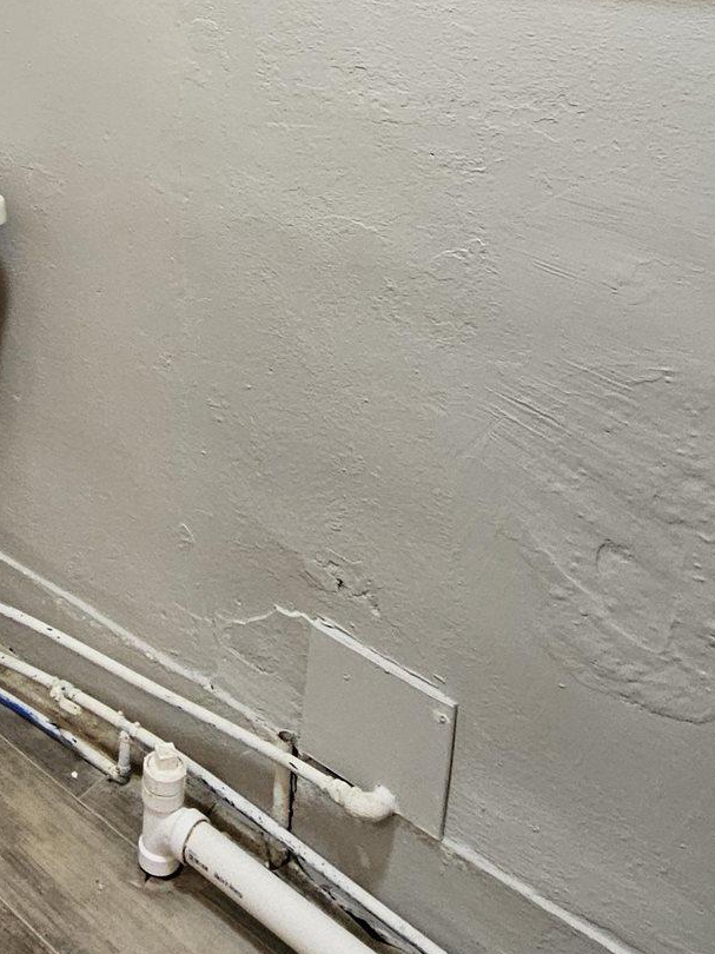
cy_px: -32
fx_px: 1020
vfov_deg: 42.3
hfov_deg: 37.3
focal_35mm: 37
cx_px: 146
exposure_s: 1/60
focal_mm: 2.2
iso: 200
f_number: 2.2
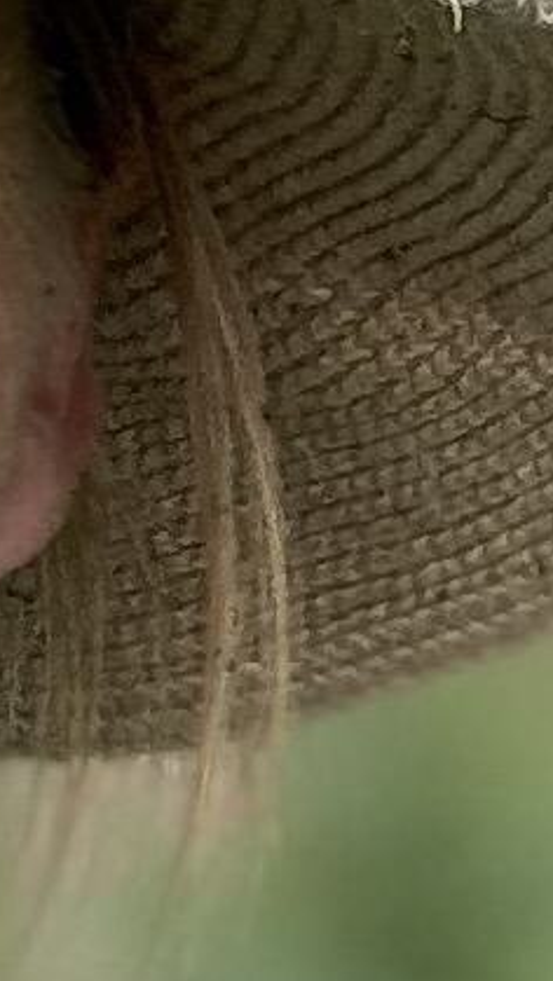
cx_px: -173
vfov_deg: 8.7
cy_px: 1590
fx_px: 6276
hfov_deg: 5.0
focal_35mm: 241
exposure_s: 1/546
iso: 25
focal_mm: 2.69
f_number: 1.9
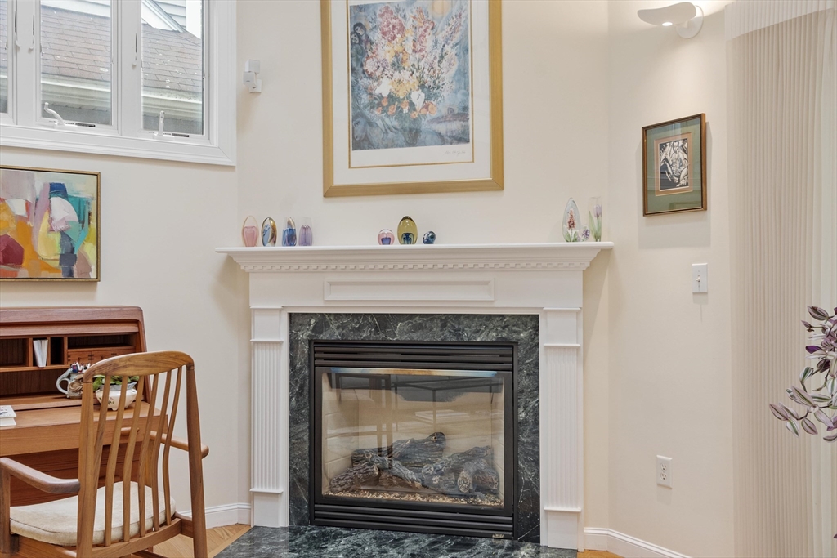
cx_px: 418
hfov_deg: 57.2
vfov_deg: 40.0
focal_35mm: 33
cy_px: 279
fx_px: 767
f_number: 8
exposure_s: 1/2.5
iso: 320
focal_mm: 22
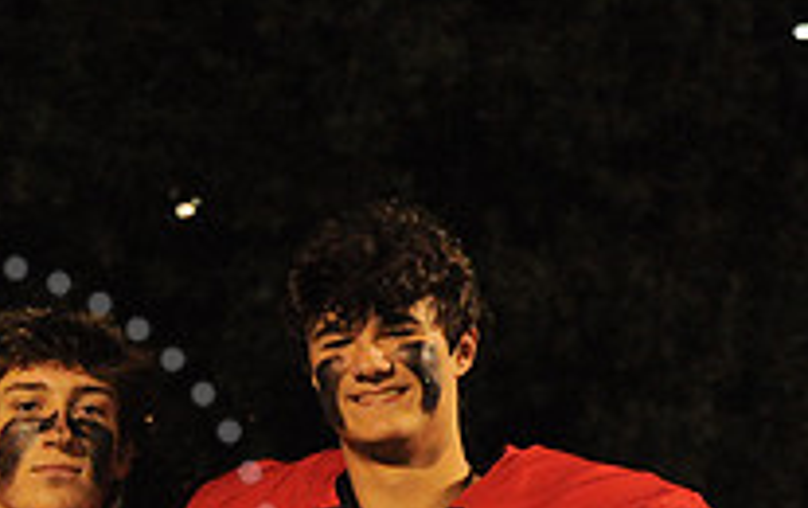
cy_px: 614
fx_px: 5028
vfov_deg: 5.7
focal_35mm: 228
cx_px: -82
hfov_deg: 9.1
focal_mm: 80
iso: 6400
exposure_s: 1/200
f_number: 5.6
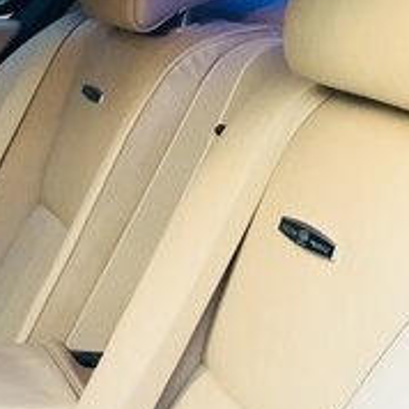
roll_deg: +2.0
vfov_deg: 18.3
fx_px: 1270
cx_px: -338
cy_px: 256
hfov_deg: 15.6
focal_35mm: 95
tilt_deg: -12.2
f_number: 2.2
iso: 80
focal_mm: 4.15
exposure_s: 1/33
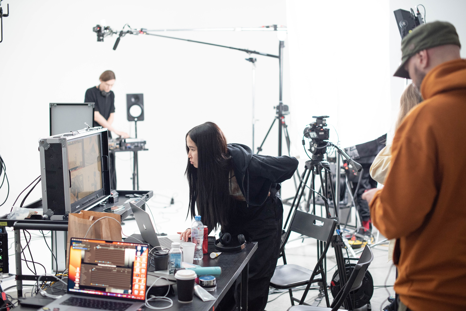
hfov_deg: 39.6
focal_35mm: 50
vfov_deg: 27.0
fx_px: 647
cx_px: 233
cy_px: 156
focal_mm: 50
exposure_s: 1/400
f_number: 2.5
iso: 2000
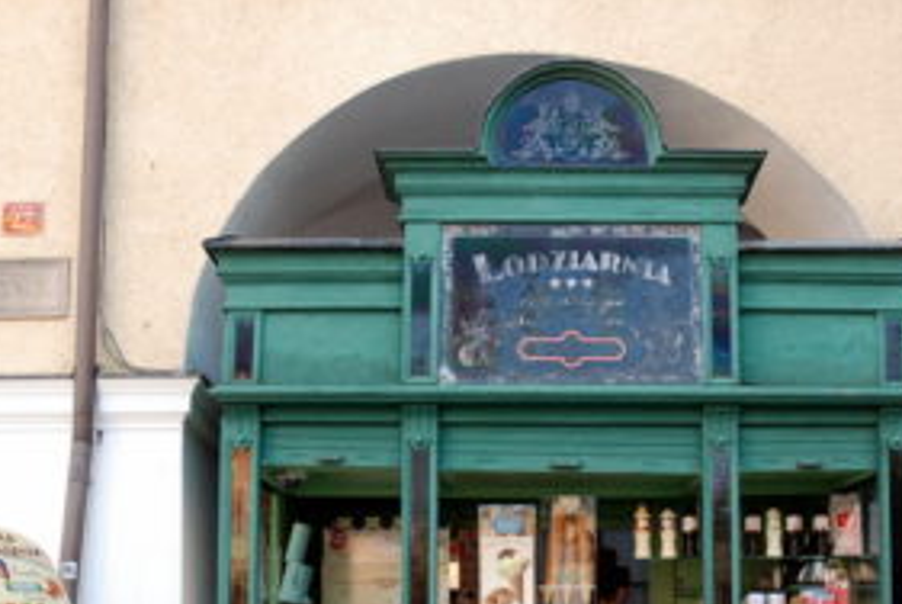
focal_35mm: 48
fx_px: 1204
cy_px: 532
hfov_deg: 41.0
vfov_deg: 27.2
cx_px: 520
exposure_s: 1/100
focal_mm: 18
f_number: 5
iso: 200
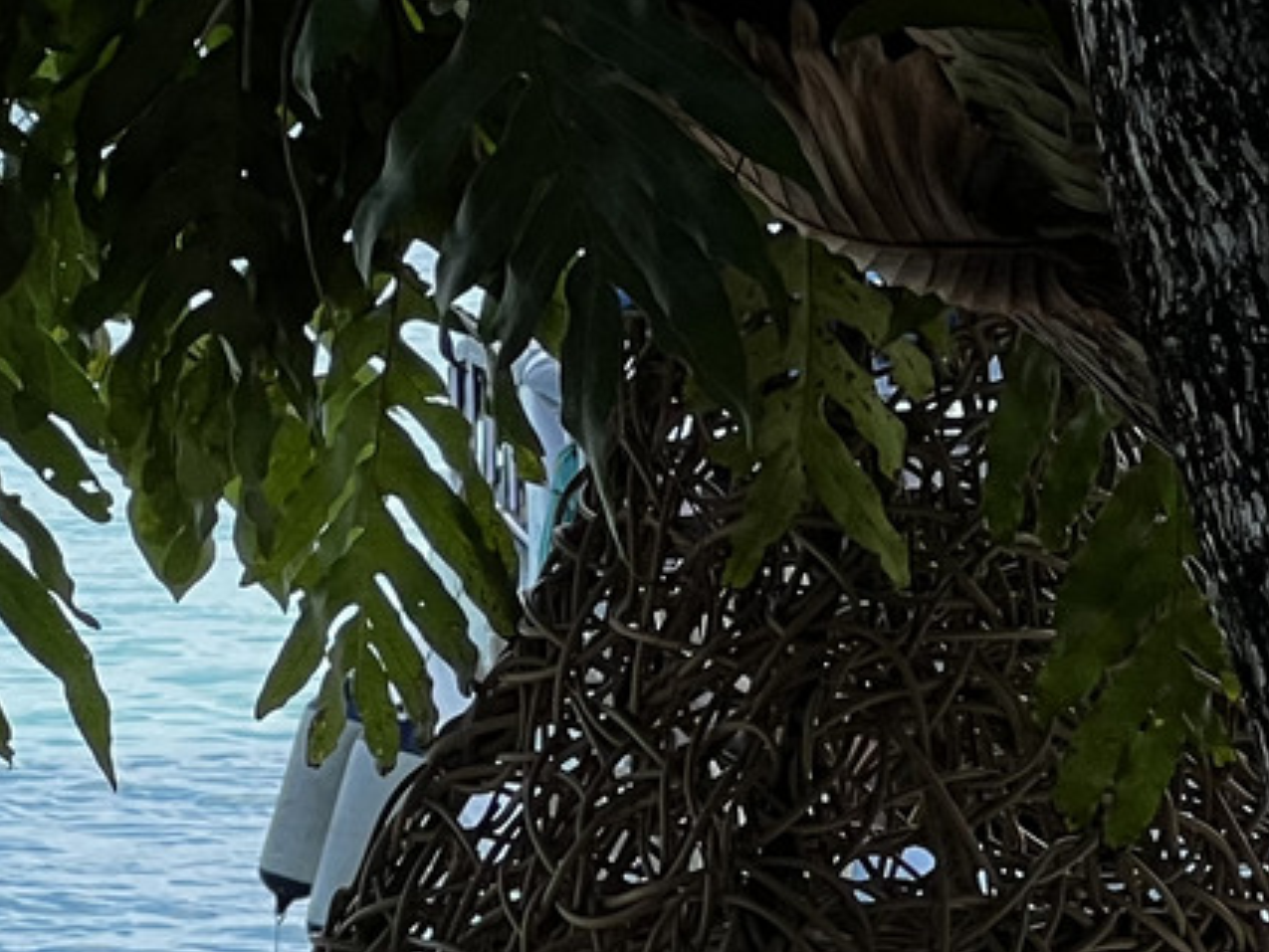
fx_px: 10634
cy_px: 737
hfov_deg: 6.8
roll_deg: +0.3
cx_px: 1430
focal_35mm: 290
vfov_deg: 5.1
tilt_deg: -2.9
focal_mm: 9
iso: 32
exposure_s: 1/391
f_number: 2.8
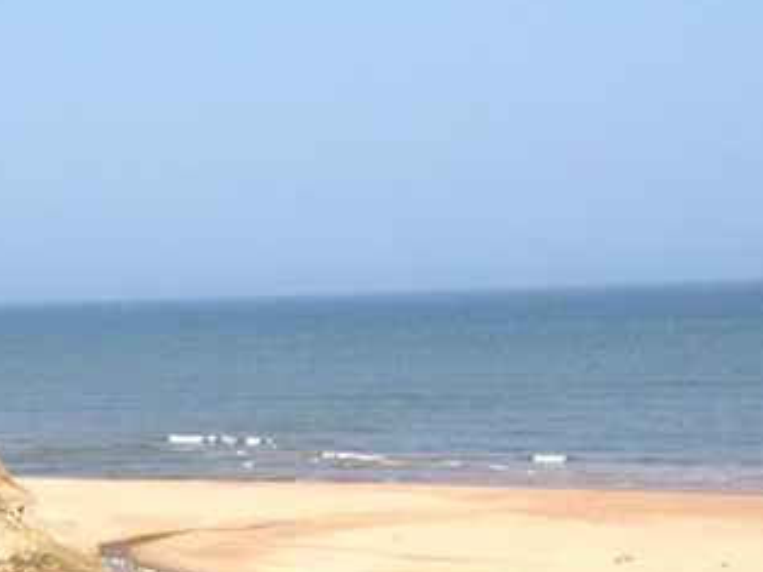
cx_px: 228
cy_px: 817
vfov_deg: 12.7
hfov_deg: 17.7
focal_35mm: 111
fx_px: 2446
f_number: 2.4
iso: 50
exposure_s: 1/1842
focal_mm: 4.28
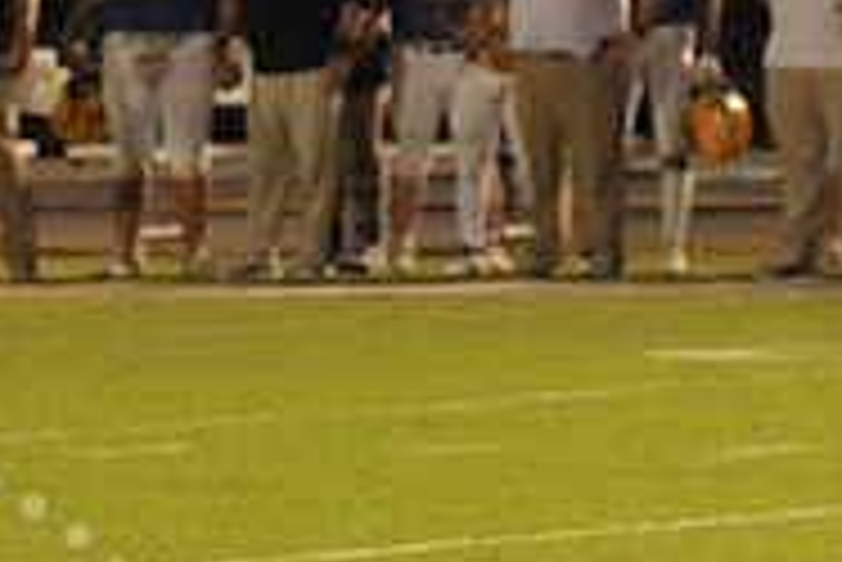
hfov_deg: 3.3
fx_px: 14512
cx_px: -176
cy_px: 863
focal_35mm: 620
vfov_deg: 2.2
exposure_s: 1/200
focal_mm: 200
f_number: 6.3
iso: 6400
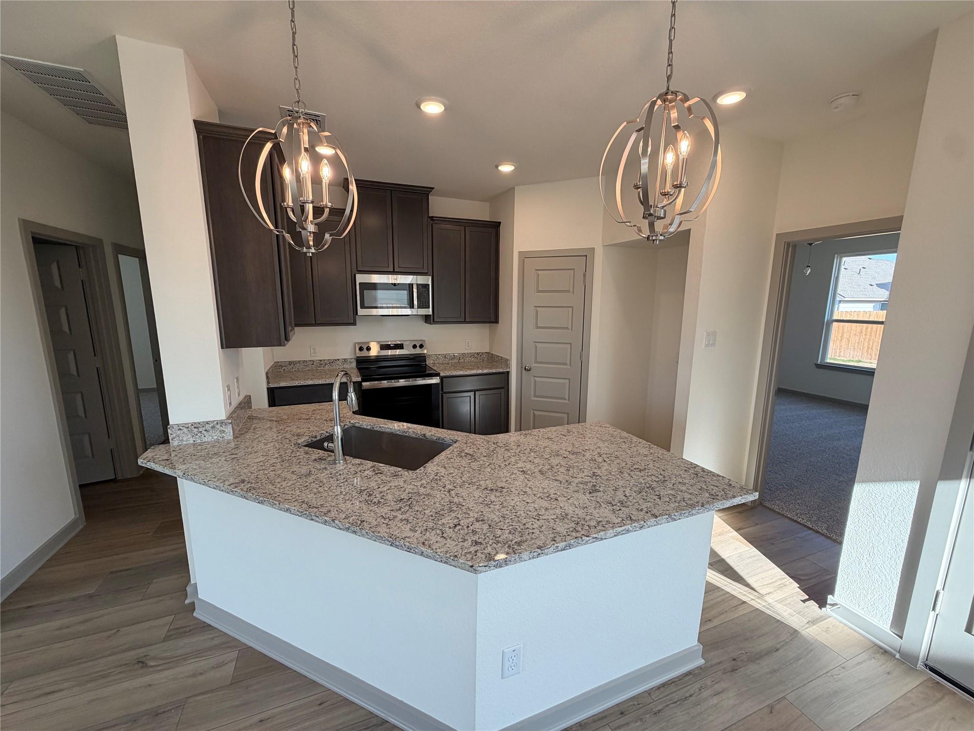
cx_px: 487
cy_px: 366
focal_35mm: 14
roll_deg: +0.1
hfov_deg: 102.1
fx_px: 394
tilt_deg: -7.6
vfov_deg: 85.7
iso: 80
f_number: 2.2
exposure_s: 1/120
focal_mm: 2.22
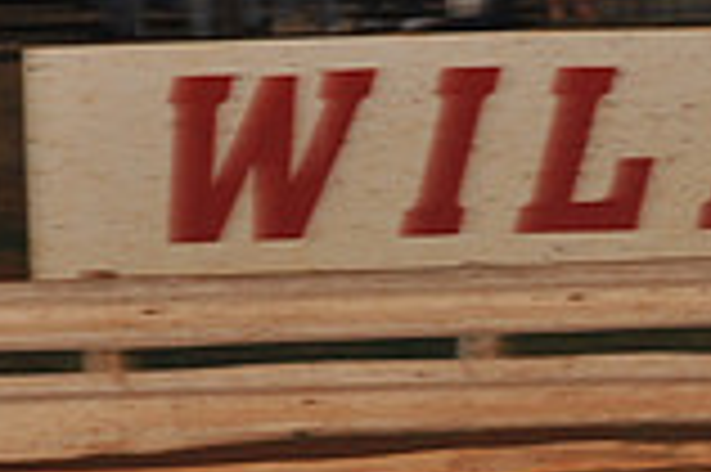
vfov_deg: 3.5
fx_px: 7615
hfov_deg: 5.3
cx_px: 684
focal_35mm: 386
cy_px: 683
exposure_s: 1/250
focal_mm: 105
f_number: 6.3
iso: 800
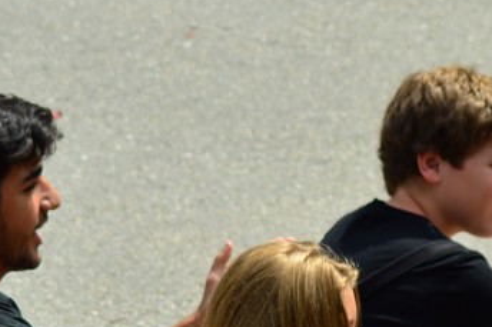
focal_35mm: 536
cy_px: 365
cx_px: 675
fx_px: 7321
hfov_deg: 3.8
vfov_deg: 2.6
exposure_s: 1/400
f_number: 7.1
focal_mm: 120
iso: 100
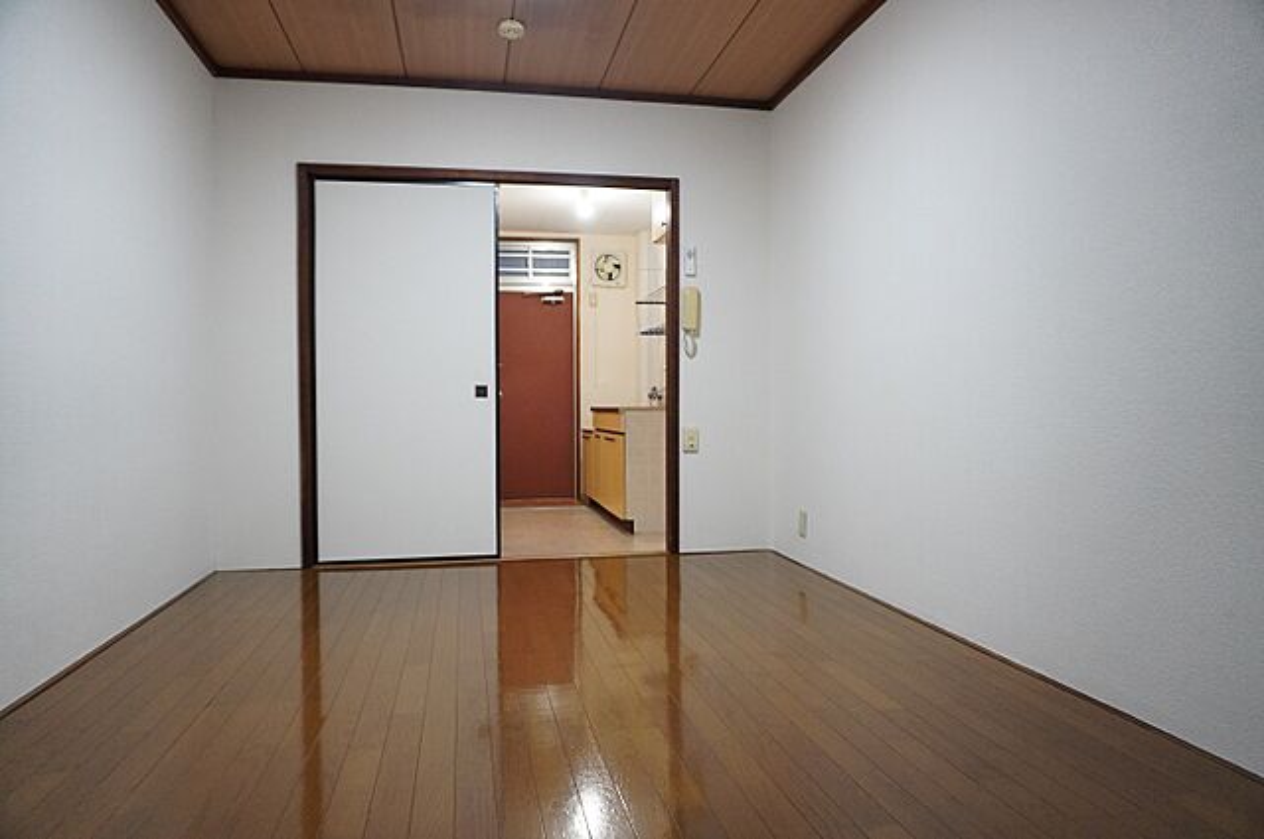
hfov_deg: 73.8
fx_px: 842
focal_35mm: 24
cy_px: 420
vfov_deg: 53.0
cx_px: 632
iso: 2500
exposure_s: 1/250
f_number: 3.5
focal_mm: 16
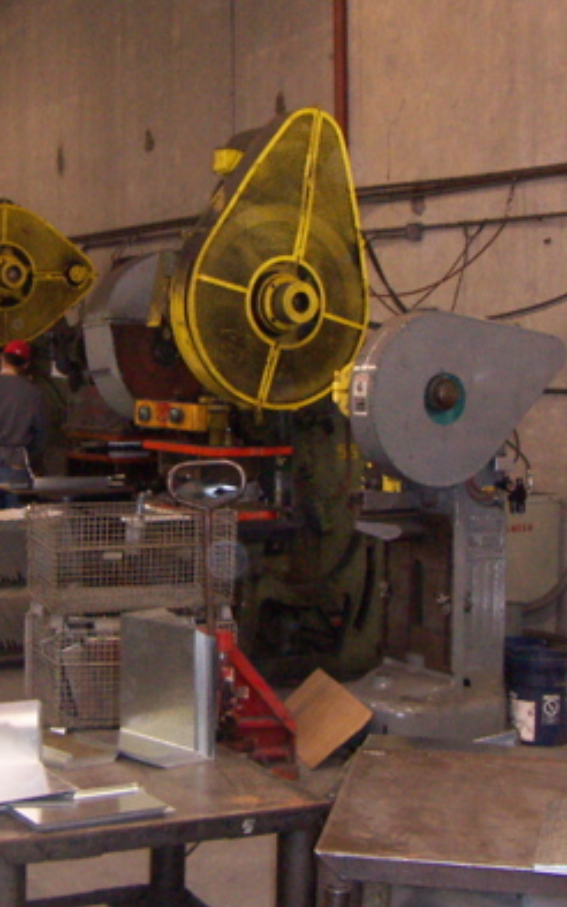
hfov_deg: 20.7
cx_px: 101
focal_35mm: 62
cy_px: 401
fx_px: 1534
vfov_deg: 32.9
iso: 200
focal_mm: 4.7
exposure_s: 1/50
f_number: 2.8
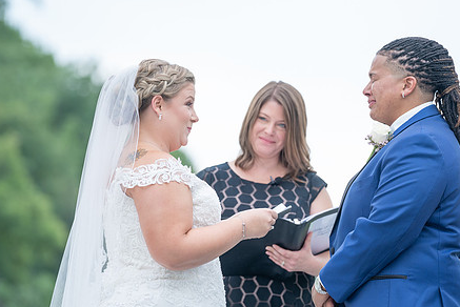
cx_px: 289
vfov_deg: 5.1
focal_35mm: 272
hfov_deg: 7.6
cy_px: 166
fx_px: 3478
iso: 160
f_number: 4
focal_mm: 198
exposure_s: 1/200
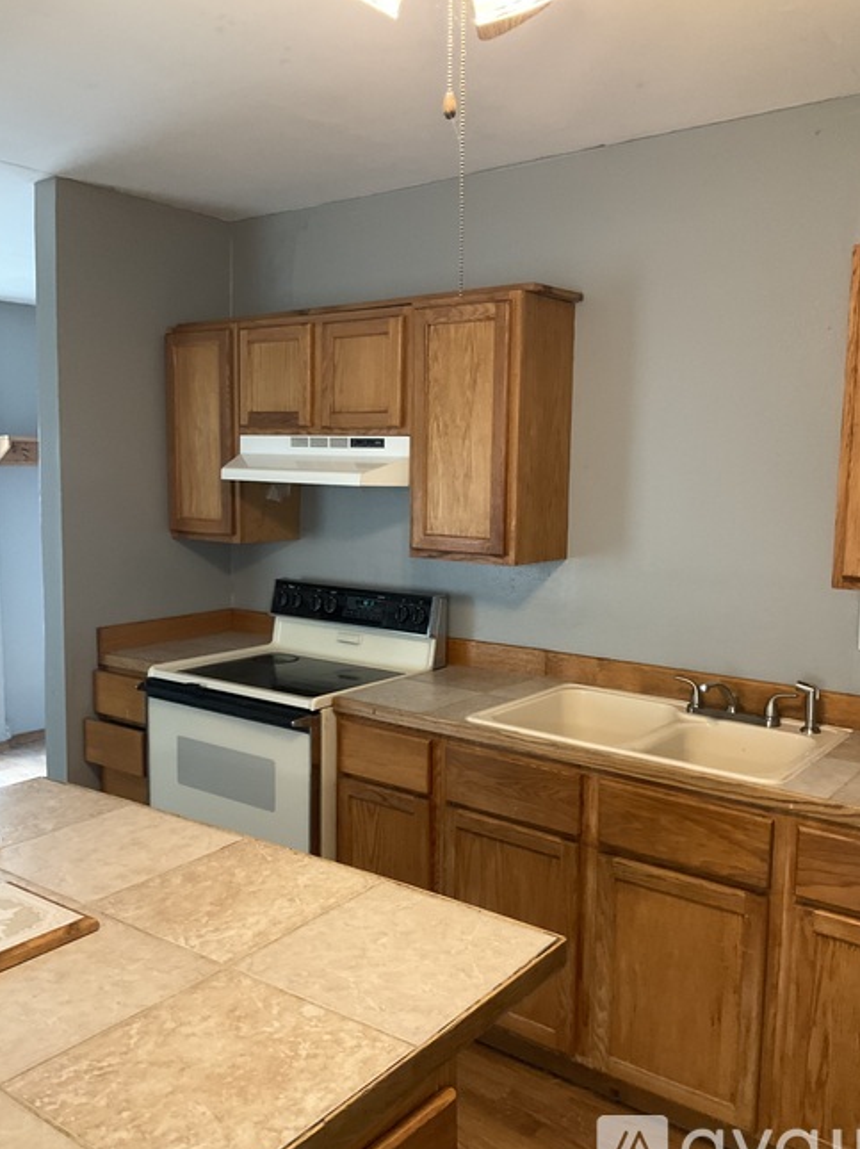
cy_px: 592
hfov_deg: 46.8
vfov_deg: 60.0
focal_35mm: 30
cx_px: 440
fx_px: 995
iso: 125
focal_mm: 3
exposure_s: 1/60
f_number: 1.8
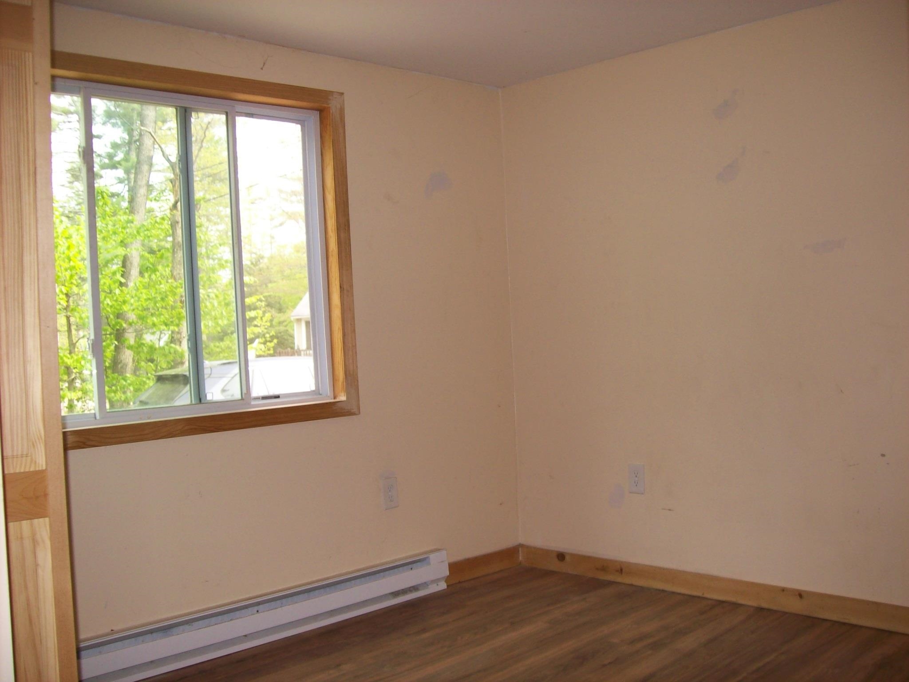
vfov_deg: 39.7
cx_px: 454
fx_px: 945
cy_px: 341
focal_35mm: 36
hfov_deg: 51.4
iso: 80
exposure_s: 1/64
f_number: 2.7
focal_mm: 6
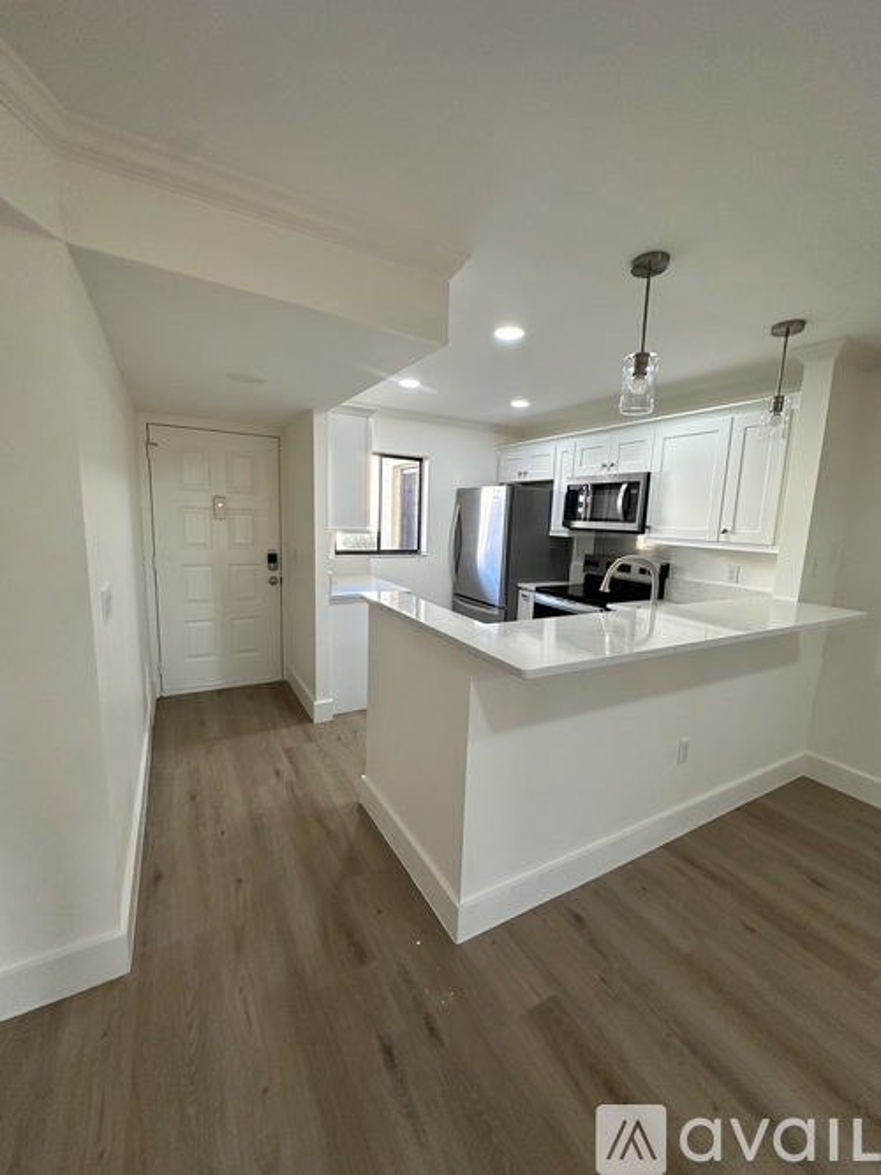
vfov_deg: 102.1
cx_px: 440
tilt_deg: -7.7
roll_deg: -2.9
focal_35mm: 14
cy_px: 588
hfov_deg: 85.7
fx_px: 475
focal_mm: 2.22
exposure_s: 1/120
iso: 160
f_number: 2.2
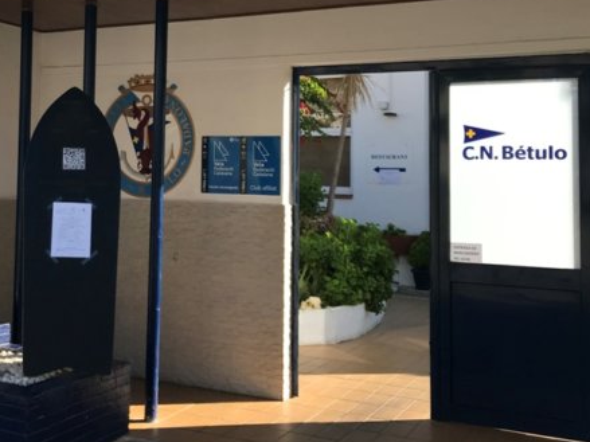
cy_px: 130
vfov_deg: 29.4
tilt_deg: +2.5
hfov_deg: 38.2
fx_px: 835
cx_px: 171
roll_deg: -1.5
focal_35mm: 49
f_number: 1.8
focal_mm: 3.99
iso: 20
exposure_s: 1/1030
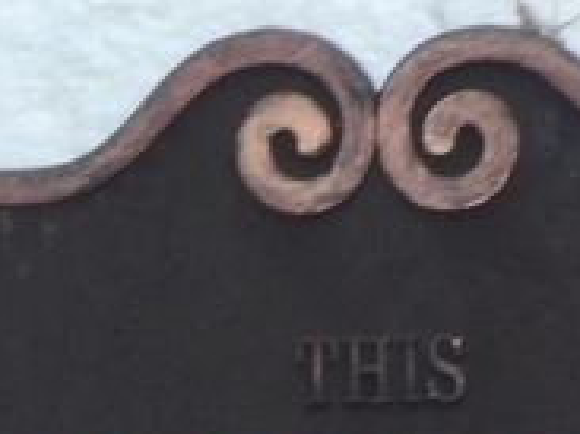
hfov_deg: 0.8
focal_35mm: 2646
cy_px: 621
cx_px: 393
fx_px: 44305
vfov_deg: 0.6
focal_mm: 108.3
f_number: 4.2
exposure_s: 1/90
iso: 200
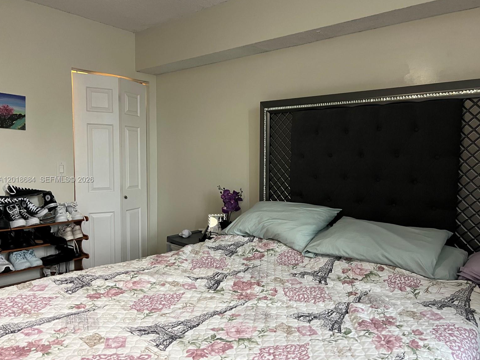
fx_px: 374
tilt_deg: -4.3
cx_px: 246
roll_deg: -0.4
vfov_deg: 51.4
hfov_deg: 65.3
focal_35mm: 27
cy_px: 180
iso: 400
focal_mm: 5.7
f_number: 1.5
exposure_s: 1/60
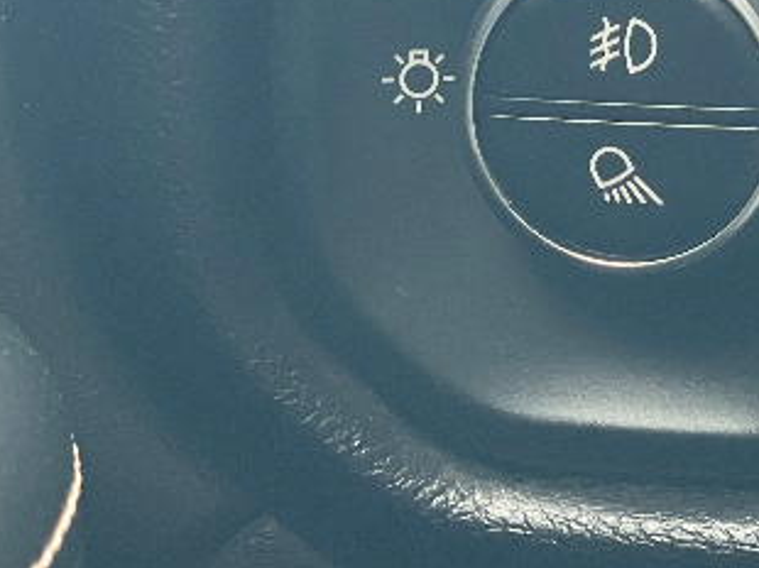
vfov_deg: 8.6
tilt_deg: -5.2
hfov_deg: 11.4
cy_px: -17
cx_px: 803
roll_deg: +3.2
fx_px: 3768
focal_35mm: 172
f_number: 2
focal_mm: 6
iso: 80
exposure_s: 1/99
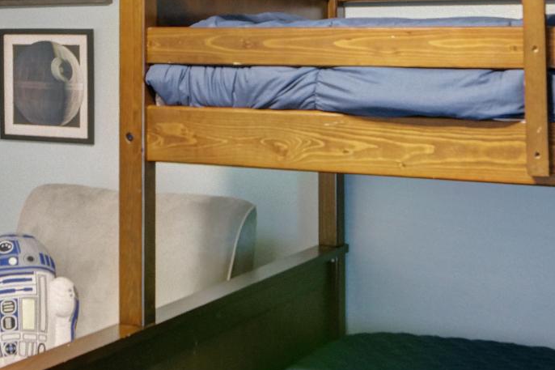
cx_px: 164
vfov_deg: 19.1
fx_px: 1079
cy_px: 38
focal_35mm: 70
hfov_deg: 28.6
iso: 400
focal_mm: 11
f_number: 7.1
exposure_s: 1/30
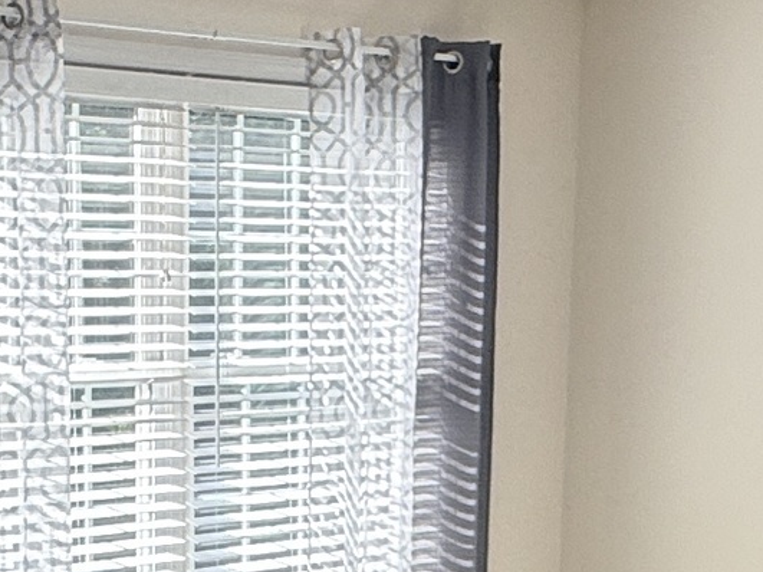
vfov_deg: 17.5
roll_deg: +0.0
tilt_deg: -11.5
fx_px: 1785
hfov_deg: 23.8
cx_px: 178
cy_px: 664
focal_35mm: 81
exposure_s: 1/124
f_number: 2.2
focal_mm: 2.22
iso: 64
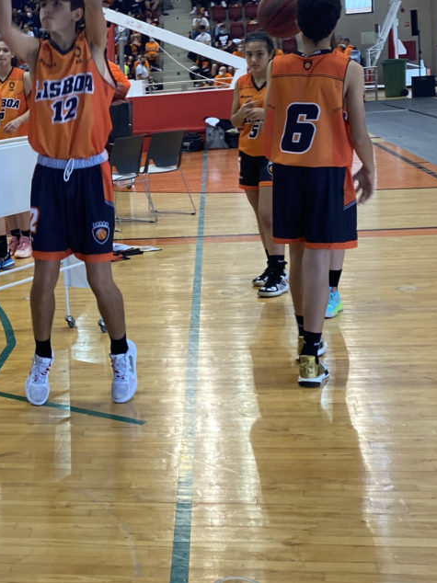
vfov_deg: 30.6
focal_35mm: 63
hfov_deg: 22.0
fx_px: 1061
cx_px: -40
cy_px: 213
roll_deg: +2.3
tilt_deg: -8.3
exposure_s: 1/100
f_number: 1.8
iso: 100
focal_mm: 4.25
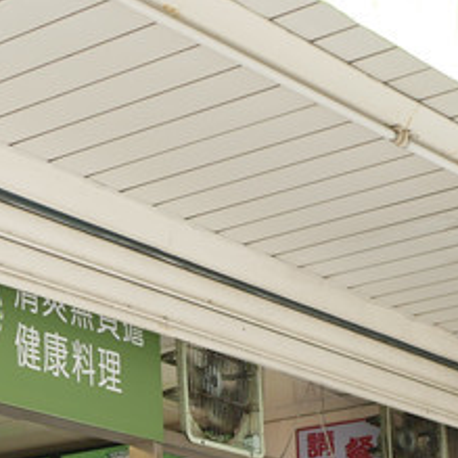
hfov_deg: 14.6
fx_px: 1721
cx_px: -98
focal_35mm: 115
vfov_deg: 14.5
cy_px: 608
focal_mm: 15
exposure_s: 1/320
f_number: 3.2
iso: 200
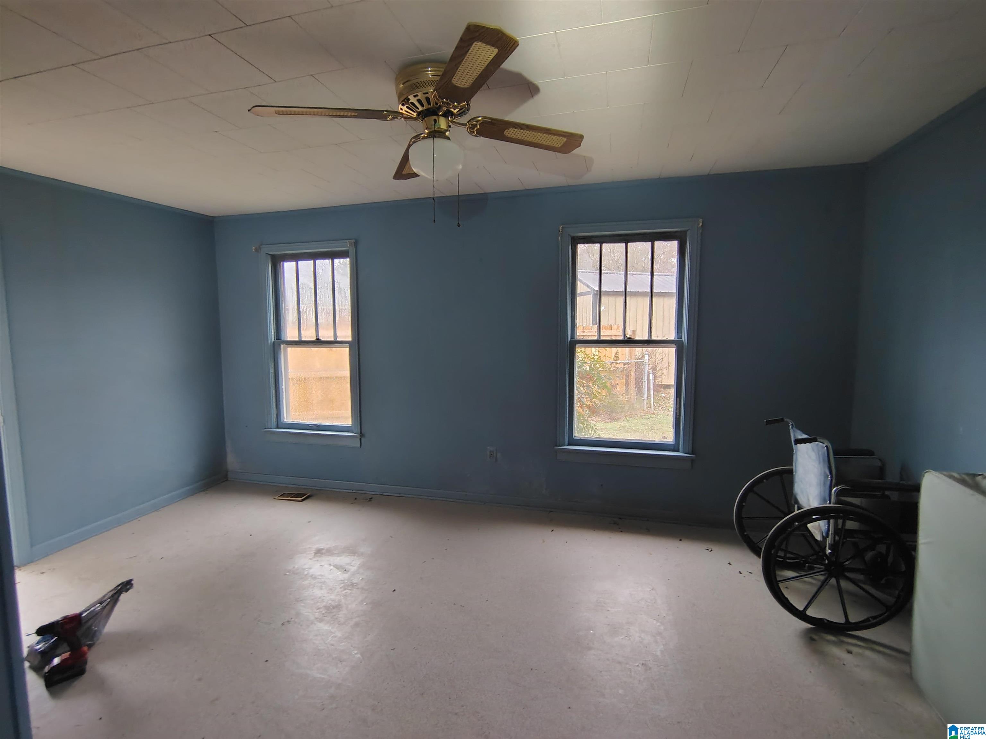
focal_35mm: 16
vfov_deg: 78.1
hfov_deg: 94.5
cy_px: 370
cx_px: 493
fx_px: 456
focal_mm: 2.13
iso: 452
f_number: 2.2
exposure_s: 1/24
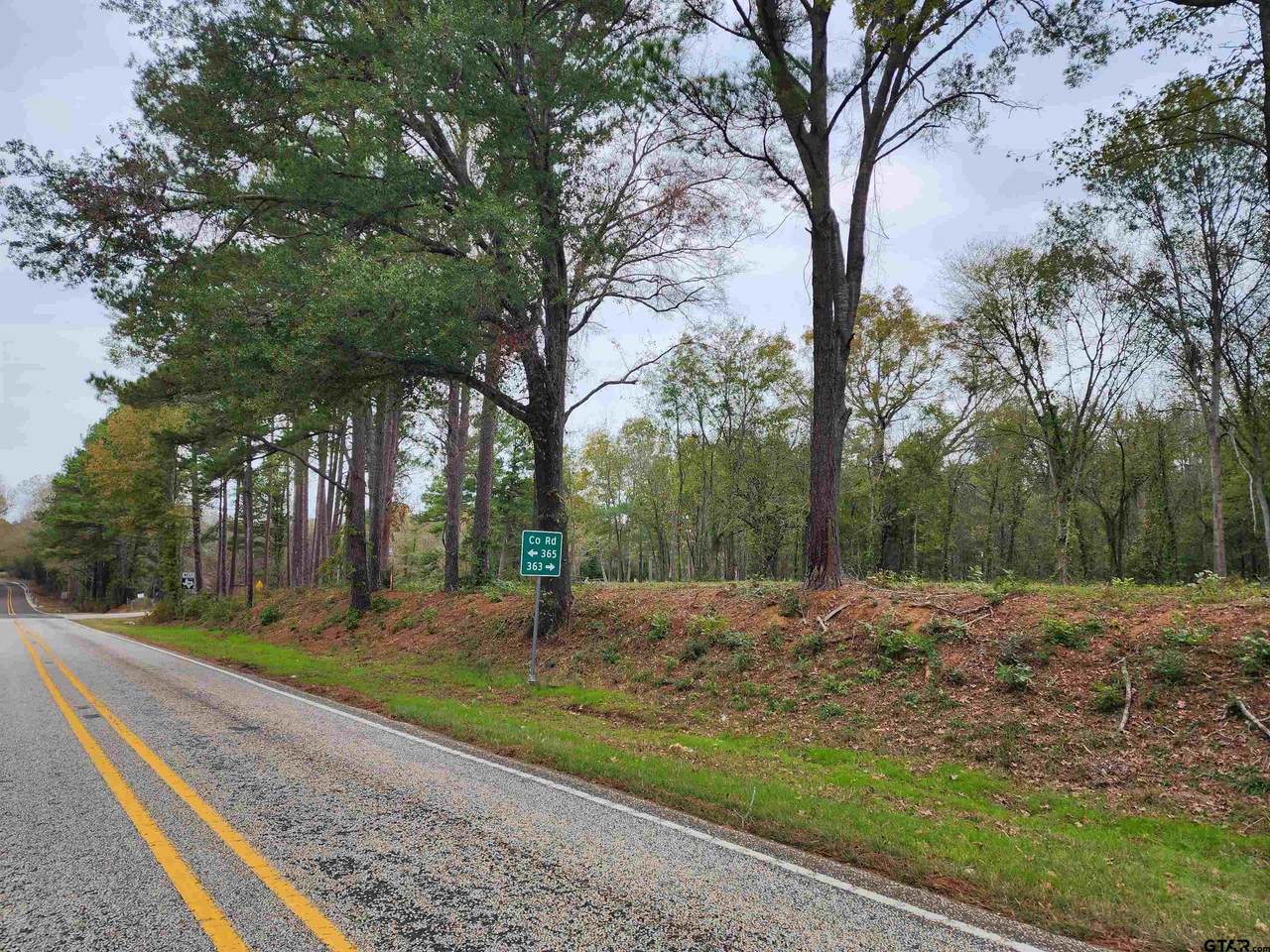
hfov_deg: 73.9
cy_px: 476
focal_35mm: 23
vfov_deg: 58.9
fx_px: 844
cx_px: 635
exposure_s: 1/215
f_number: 1.8
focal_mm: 6.4
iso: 12
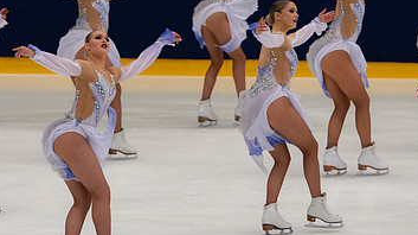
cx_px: 95
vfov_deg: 3.3
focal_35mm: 362
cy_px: 95
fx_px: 4010
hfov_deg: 6.0
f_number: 3.5
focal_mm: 140
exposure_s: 1/400
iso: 560
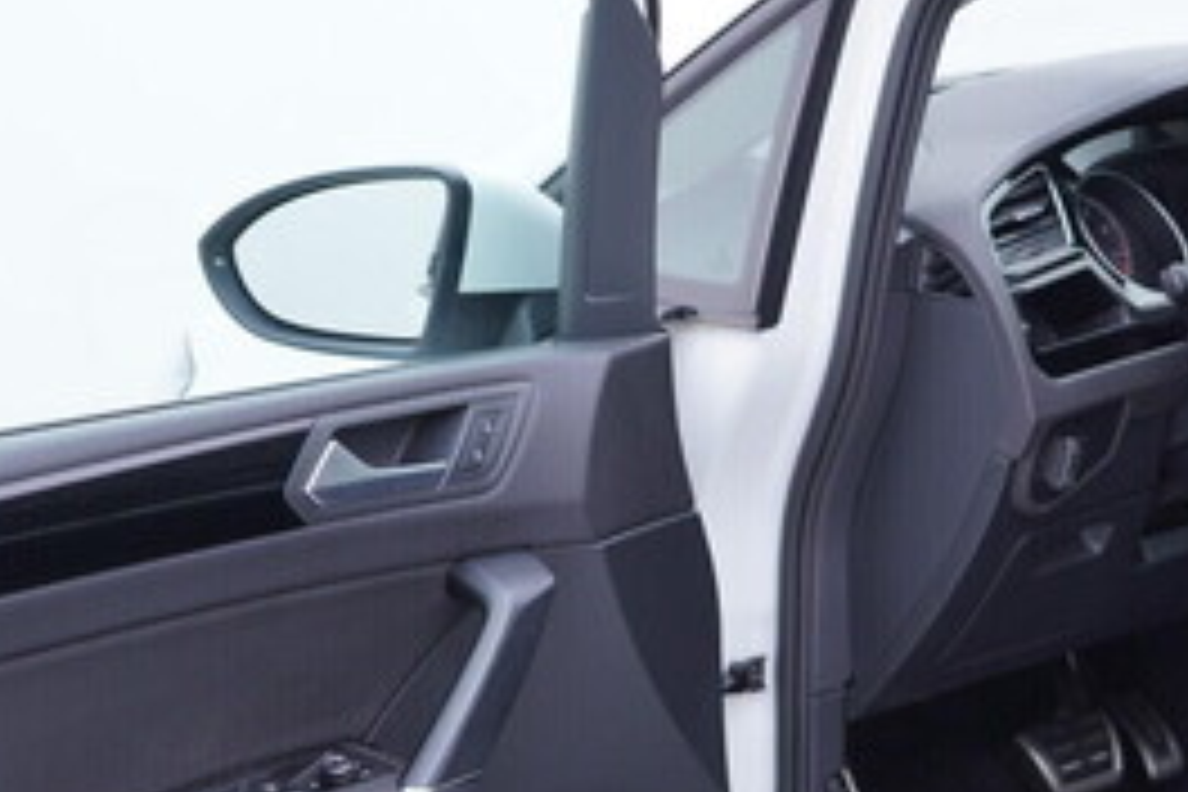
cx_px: 855
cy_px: 452
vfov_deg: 18.2
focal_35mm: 75
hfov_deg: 26.7
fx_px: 2475
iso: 125
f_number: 2.8
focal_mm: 24
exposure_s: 1/40
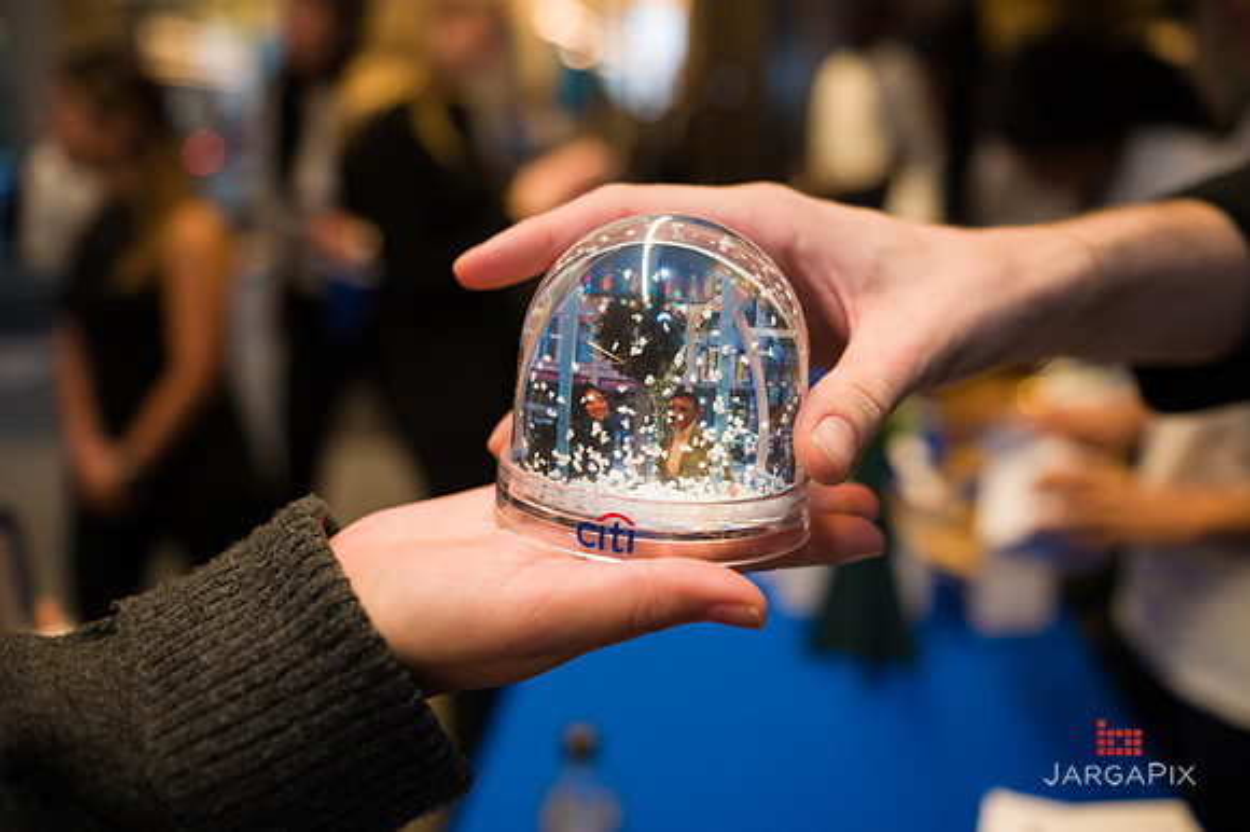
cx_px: 625
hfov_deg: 58.7
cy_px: 416
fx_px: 1110
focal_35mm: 32
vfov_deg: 41.1
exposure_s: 1/200
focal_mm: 32
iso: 400
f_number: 3.2
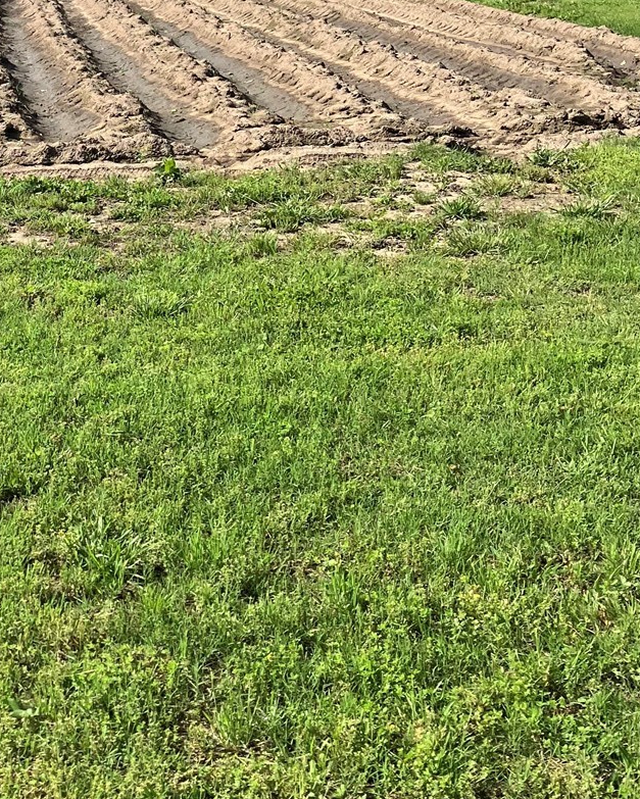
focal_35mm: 67
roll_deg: +1.8
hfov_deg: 21.6
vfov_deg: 27.5
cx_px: -63
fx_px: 1585
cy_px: 114
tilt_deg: -7.4
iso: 32
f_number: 1.8
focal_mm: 3.99
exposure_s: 1/1799
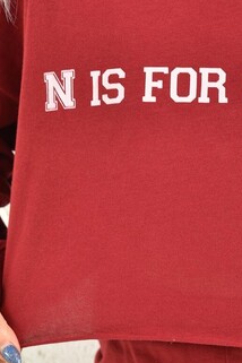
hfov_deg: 12.2
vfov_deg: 18.2
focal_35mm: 112
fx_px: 1129
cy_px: 232
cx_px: 210
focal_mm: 48
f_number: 7.1
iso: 100
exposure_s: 1/160
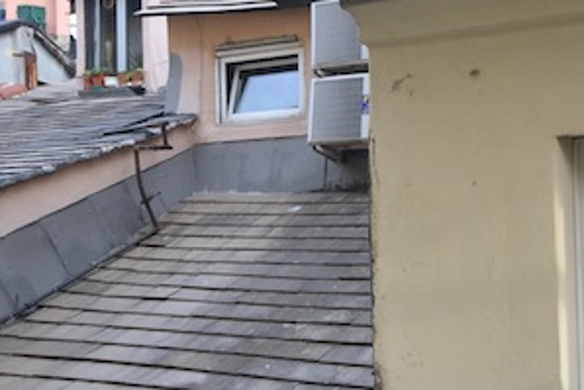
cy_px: 201
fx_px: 849
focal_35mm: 52
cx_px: 494
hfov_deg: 36.2
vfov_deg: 25.9
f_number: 5.6
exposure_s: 1/125
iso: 360
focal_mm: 13
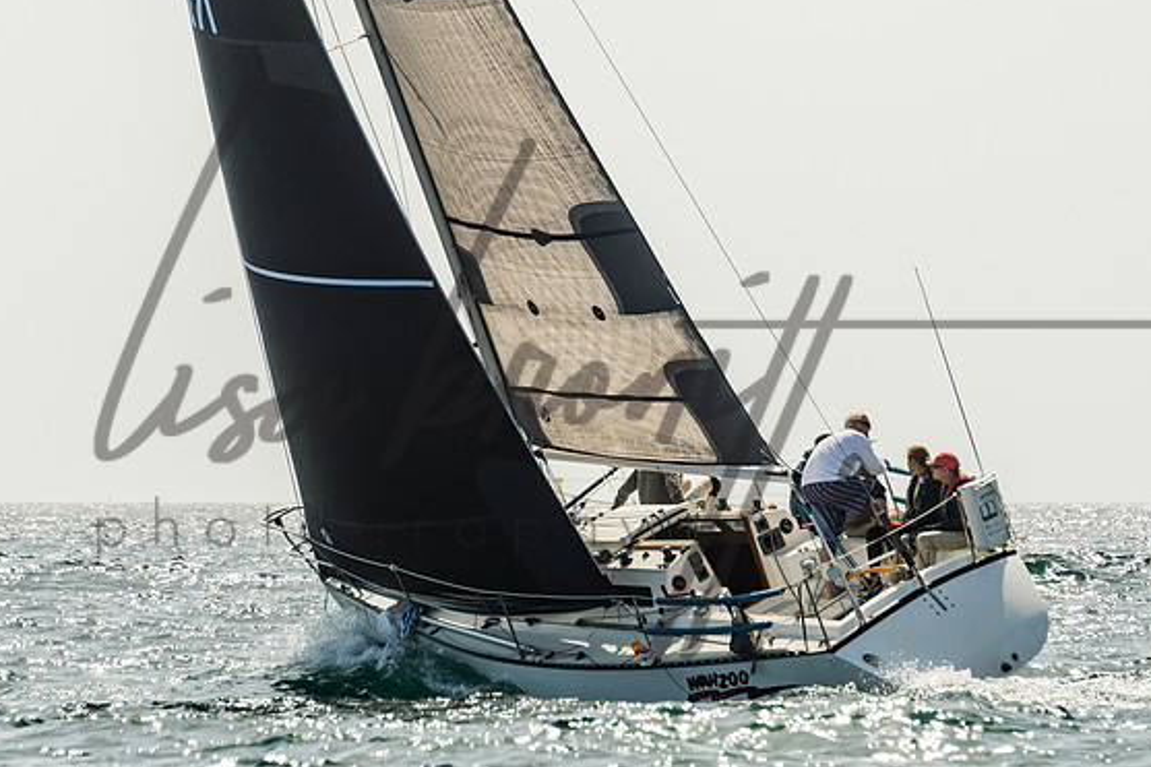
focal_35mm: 395
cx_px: 534
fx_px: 12625
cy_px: 264
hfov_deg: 5.2
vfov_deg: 3.5
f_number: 6.3
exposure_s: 1/800
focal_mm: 200
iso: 320
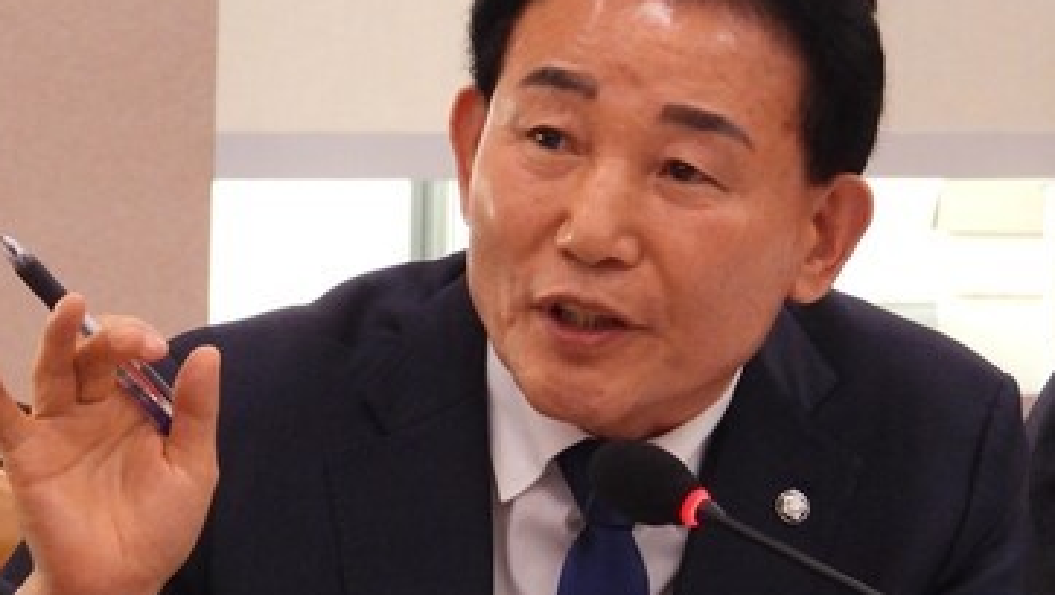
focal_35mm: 668
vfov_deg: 1.8
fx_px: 18695
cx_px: 612
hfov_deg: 3.2
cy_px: 408
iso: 800
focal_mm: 66.5
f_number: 5
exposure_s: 1/80
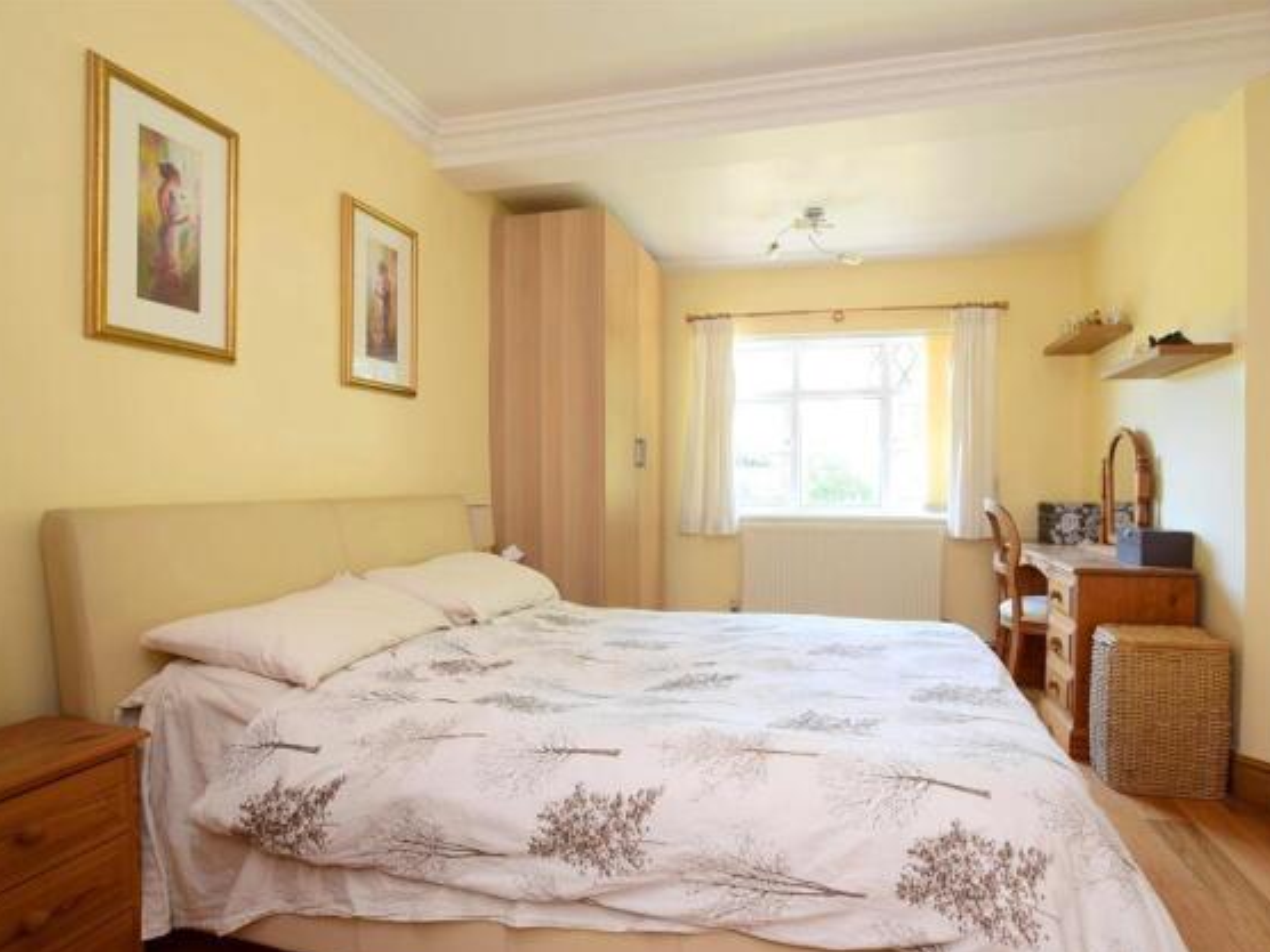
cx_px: 699
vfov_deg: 74.7
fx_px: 624
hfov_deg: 90.7
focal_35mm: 17
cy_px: 494
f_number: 8
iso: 200
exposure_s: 1/13
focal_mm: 10
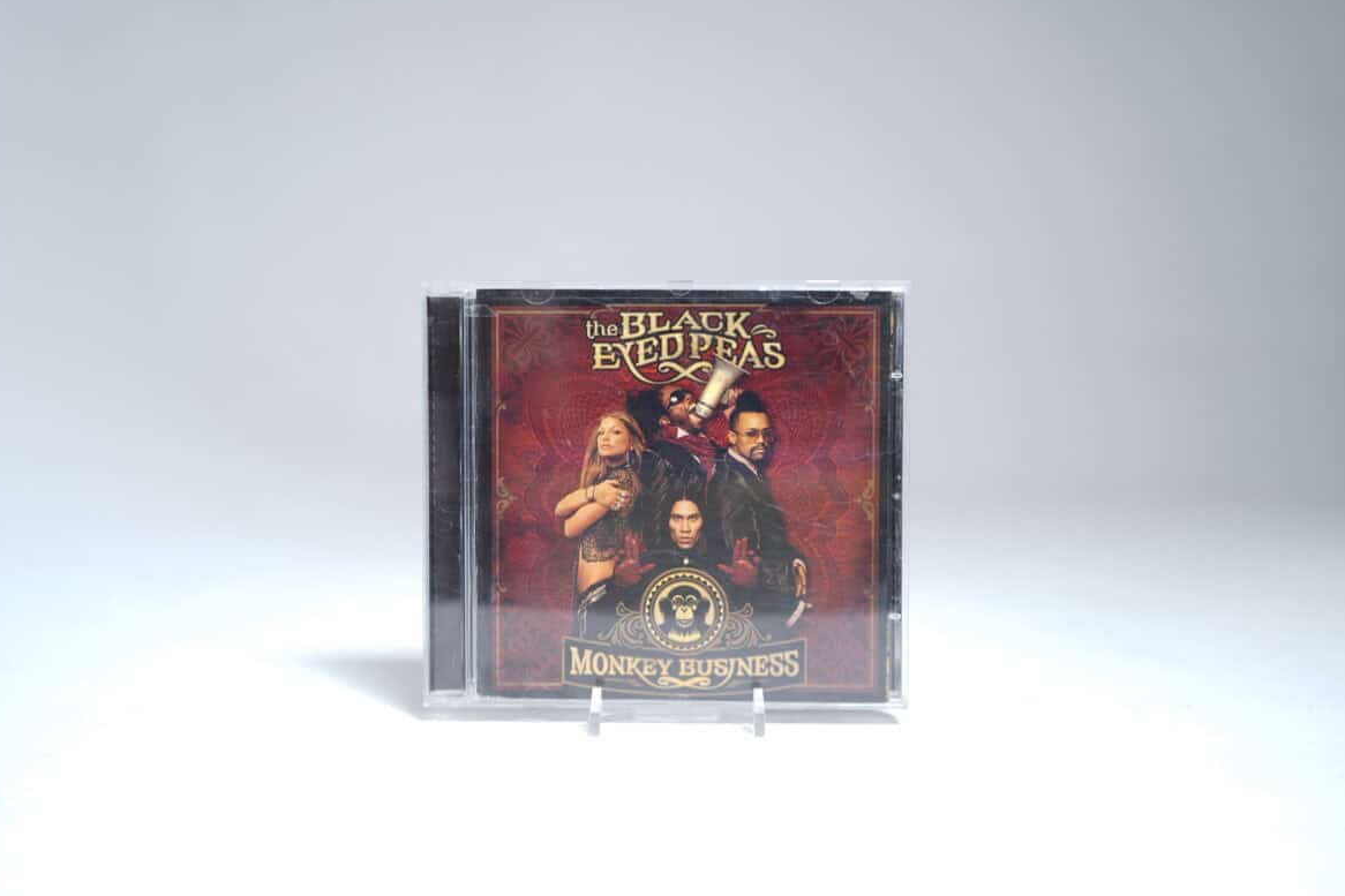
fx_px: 1307
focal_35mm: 35
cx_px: 661
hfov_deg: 54.4
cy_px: 446
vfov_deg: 37.8
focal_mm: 34
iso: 64
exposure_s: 1/3.33
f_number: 4
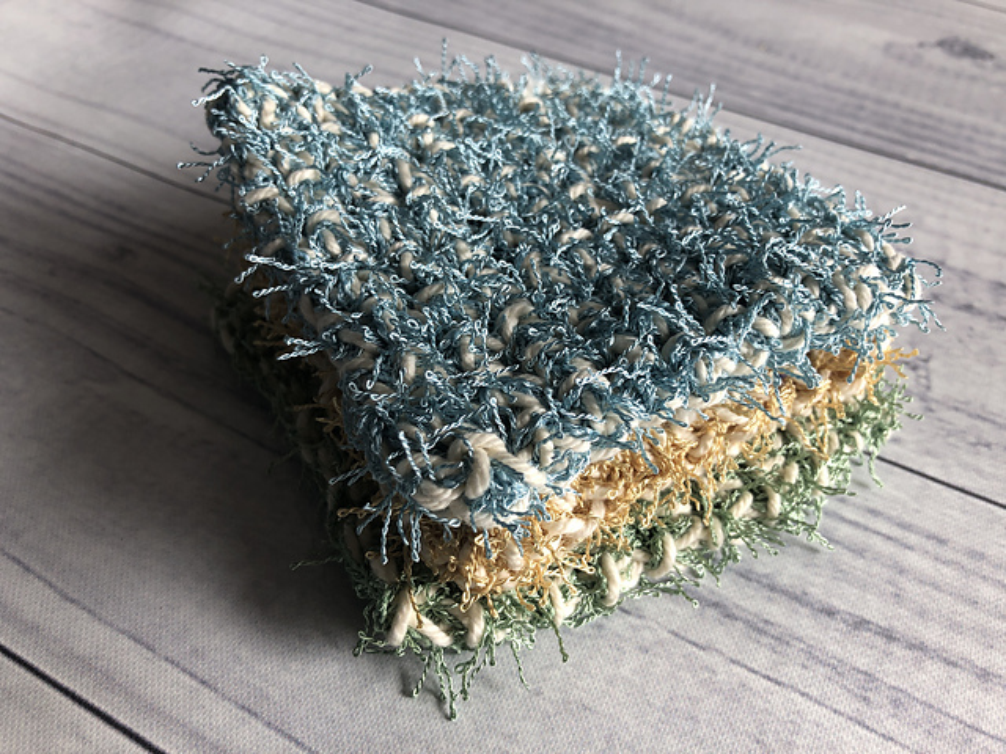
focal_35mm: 28
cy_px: 377
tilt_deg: -45.9
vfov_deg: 49.7
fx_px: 814
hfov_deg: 63.4
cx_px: 503
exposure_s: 1/120
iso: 25
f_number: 1.8
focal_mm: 3.99
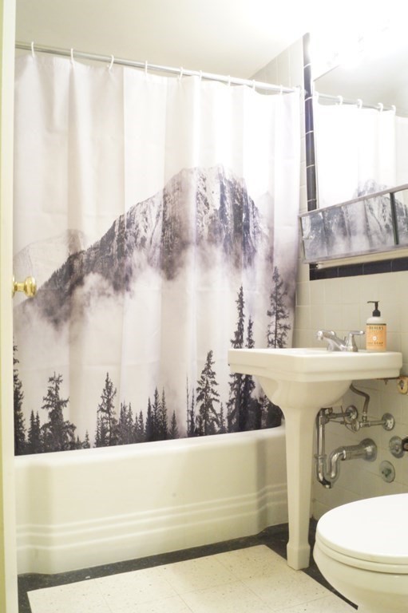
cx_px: 204
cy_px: 306
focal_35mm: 30
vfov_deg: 62.0
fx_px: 511
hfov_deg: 43.6
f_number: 22
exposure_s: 1/2
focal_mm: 20
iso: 3200
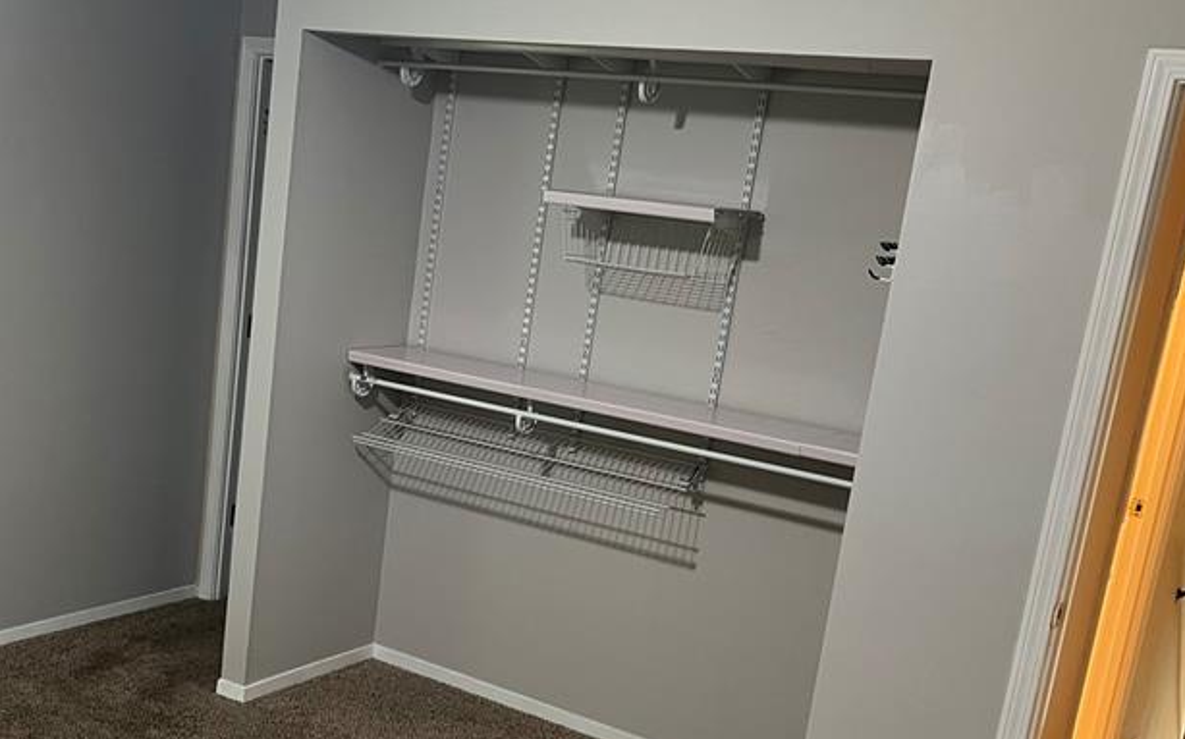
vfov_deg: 27.8
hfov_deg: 42.7
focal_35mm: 46
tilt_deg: -13.4
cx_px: 369
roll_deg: -6.1
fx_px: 1485
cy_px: 492
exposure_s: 1/60
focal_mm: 5.7
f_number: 1.5
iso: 320
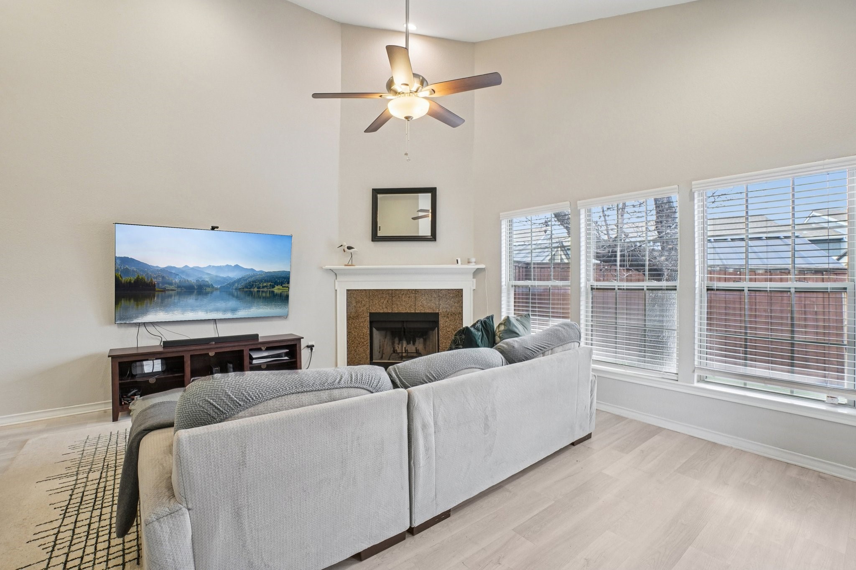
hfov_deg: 100.4
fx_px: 357
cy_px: 285
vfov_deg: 77.3
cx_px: 428
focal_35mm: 15
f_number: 8
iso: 400
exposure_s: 1/15
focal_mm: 10
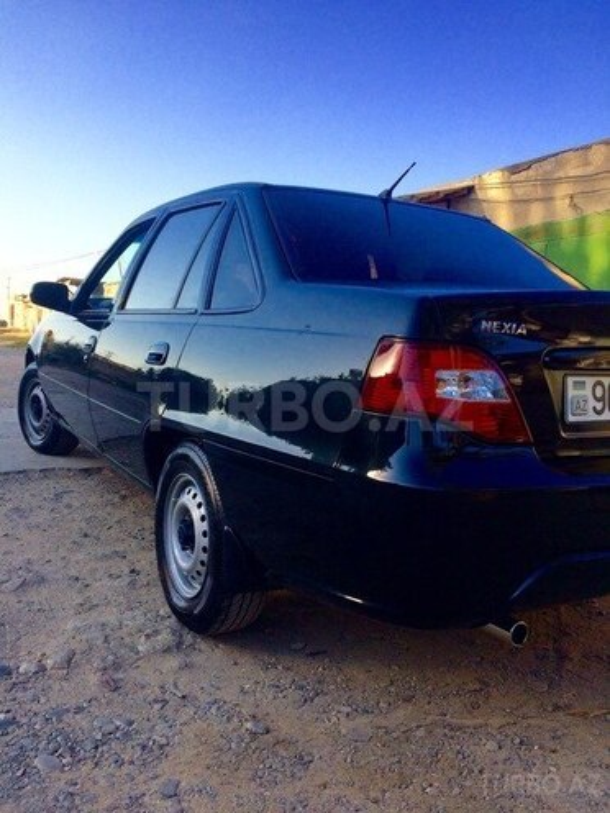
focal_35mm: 29
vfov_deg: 61.7
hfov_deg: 48.2
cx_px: 305
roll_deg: -1.4
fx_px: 681
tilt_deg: -7.2
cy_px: 406
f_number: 2.2
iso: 32
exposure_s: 1/954
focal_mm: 4.15
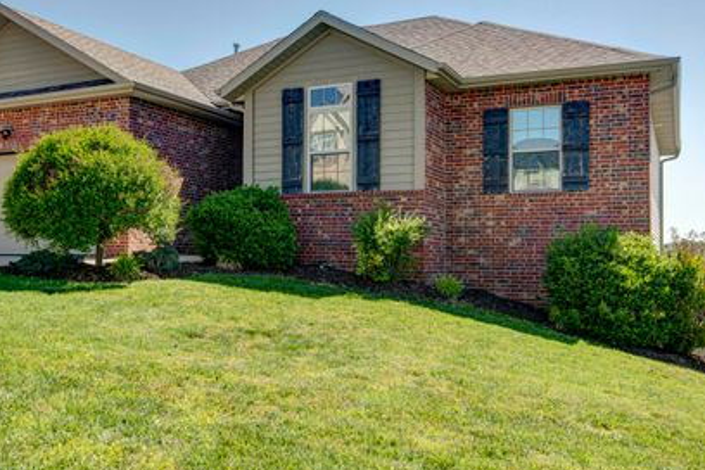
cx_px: 278
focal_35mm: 38
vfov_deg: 35.0
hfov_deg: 50.3
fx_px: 744
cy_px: 201
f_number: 6.3
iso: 100
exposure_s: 1/250
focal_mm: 31
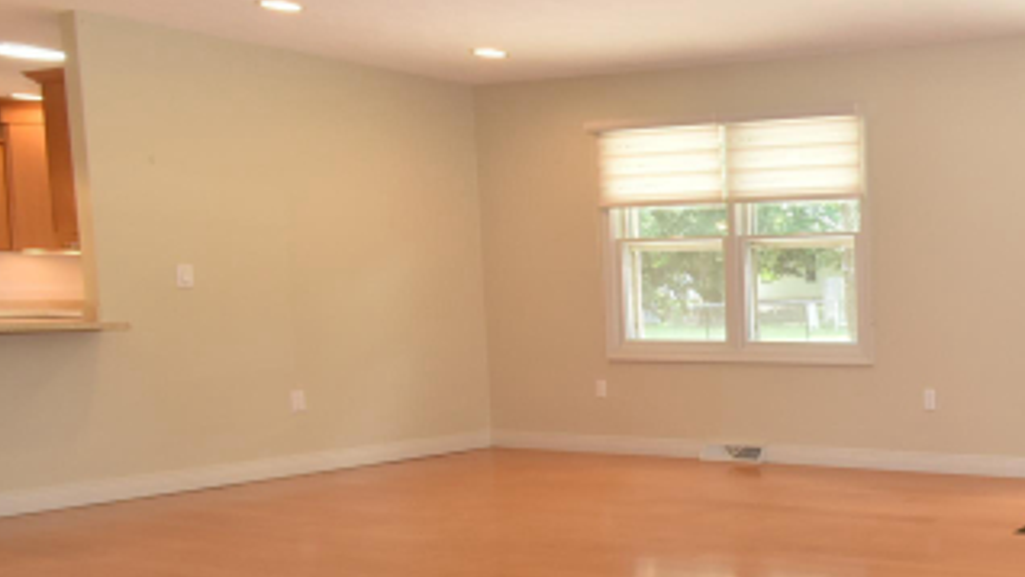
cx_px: 1180
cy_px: 377
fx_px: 1006
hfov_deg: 40.8
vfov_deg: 31.8
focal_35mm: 37
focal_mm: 10
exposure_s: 1/15
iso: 400
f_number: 9
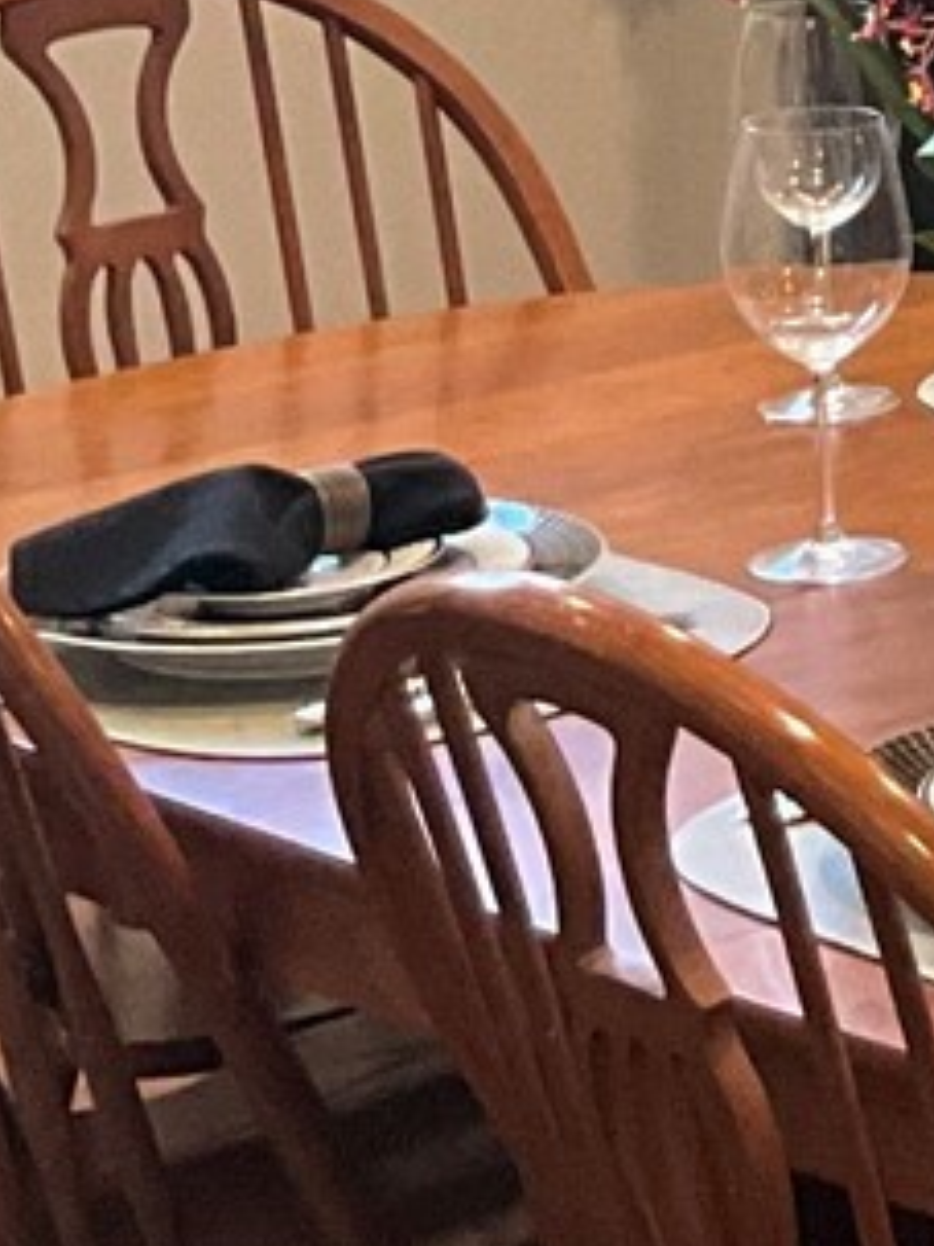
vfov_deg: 12.7
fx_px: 5508
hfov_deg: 8.6
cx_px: 2473
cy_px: -49
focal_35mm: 153
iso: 200
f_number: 1.8
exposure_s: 1/60
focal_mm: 3
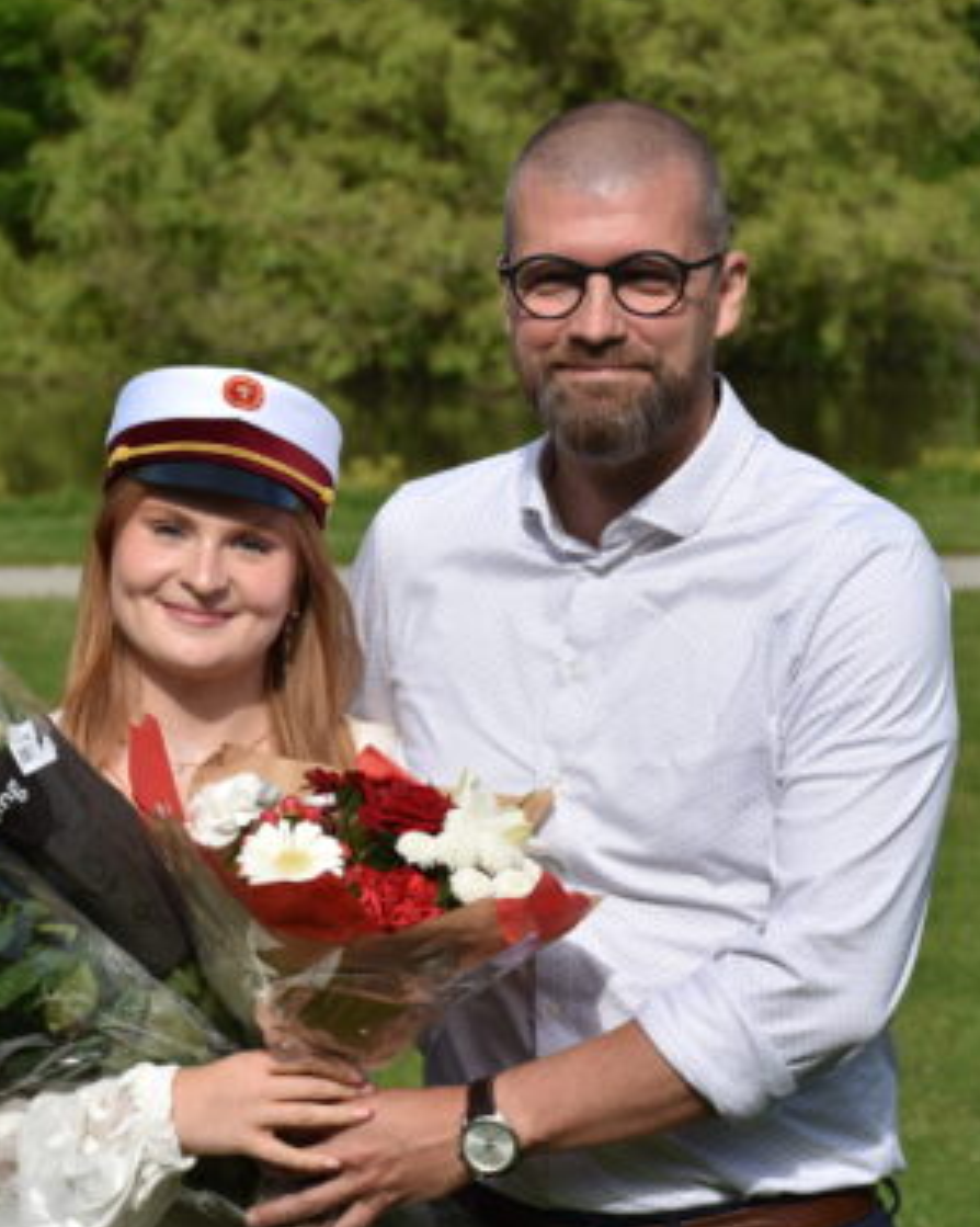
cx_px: 483
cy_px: 635
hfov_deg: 11.3
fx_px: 4935
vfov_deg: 14.2
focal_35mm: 136
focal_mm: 60
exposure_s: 1/640
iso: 100
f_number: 6.3
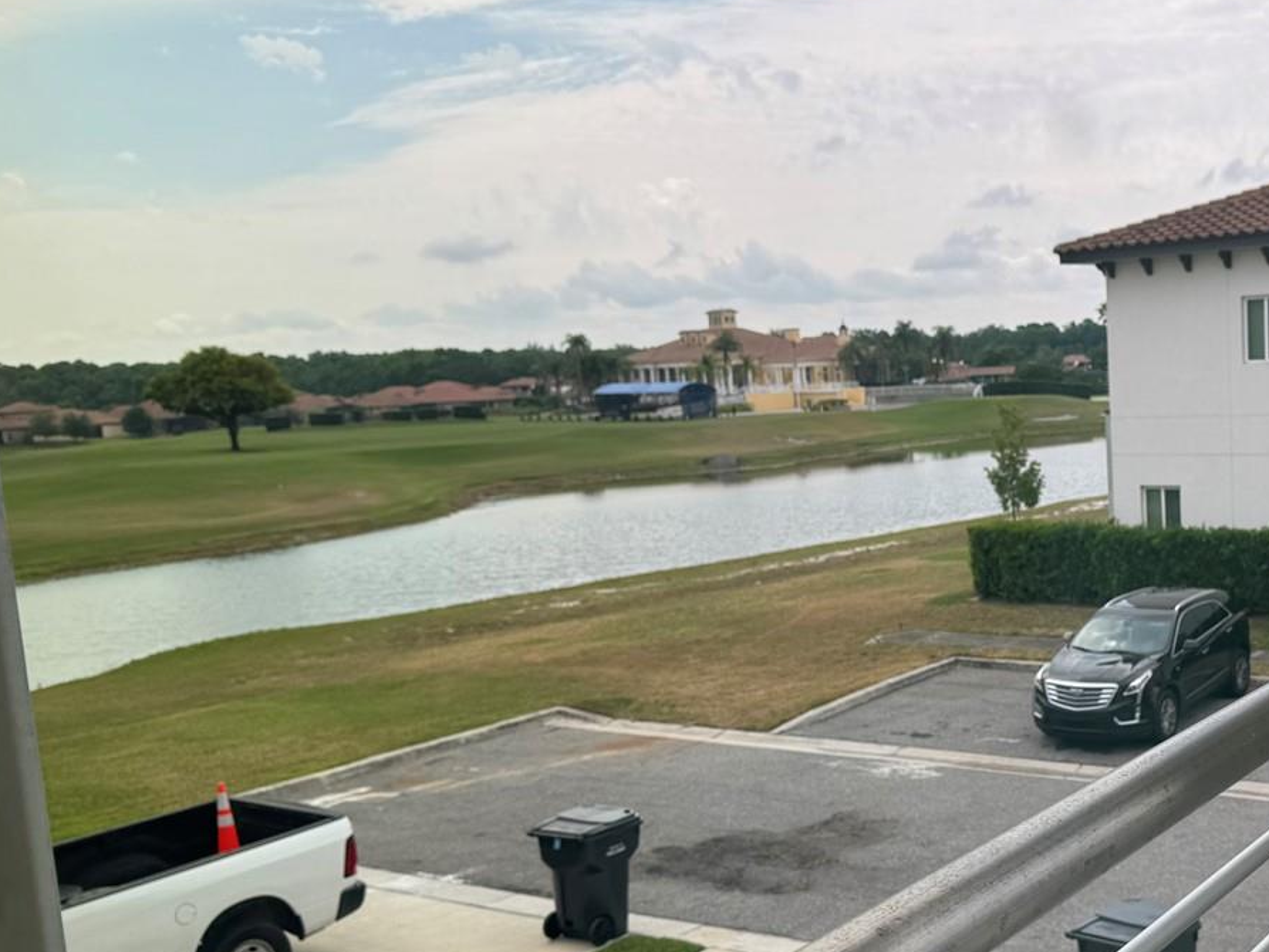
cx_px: 1016
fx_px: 1577
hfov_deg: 41.9
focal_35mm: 43
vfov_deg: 33.4
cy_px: 610
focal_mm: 6.76
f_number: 1.78
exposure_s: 1/2959
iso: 80
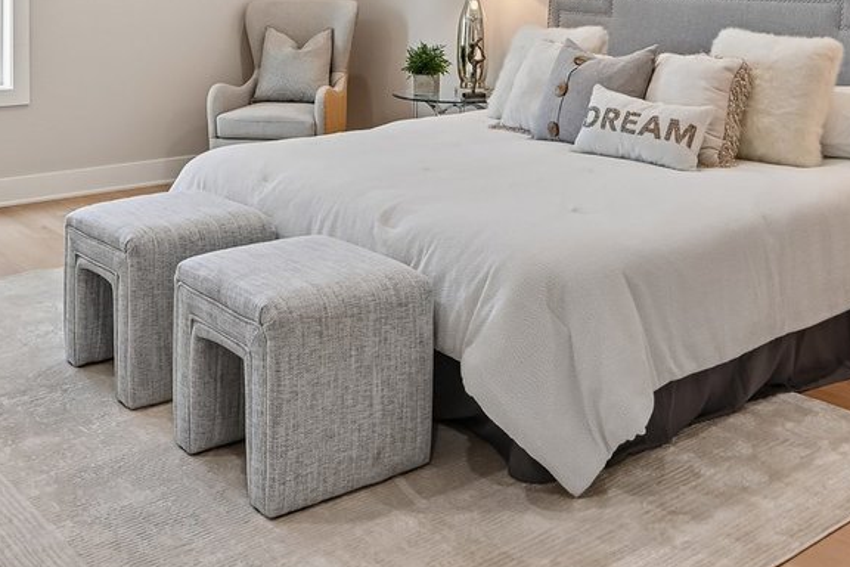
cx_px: 432
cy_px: -15
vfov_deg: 27.9
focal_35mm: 45
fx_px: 1062
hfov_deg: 43.6
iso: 400
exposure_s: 1/25
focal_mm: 16
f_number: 13
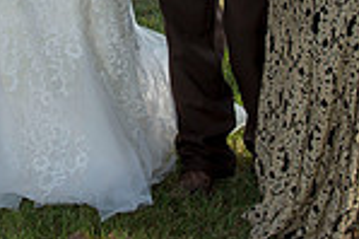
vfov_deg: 10.8
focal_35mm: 121
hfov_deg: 16.8
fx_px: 1205
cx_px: 55
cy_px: -138
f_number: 6.3
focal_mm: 31
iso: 200
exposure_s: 1/320
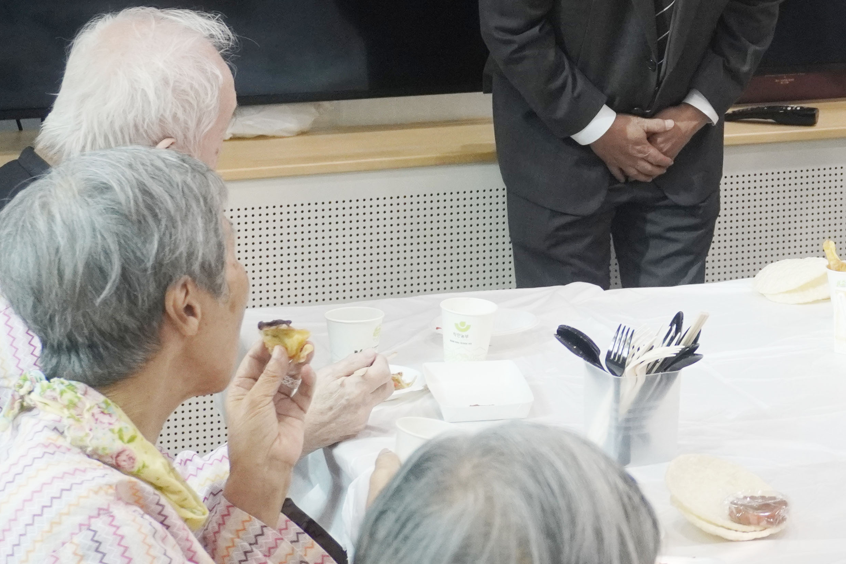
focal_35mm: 102
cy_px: -75
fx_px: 2397
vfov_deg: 13.1
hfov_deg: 19.5
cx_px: 829
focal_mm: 28
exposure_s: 1/160
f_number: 4.5
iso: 1600
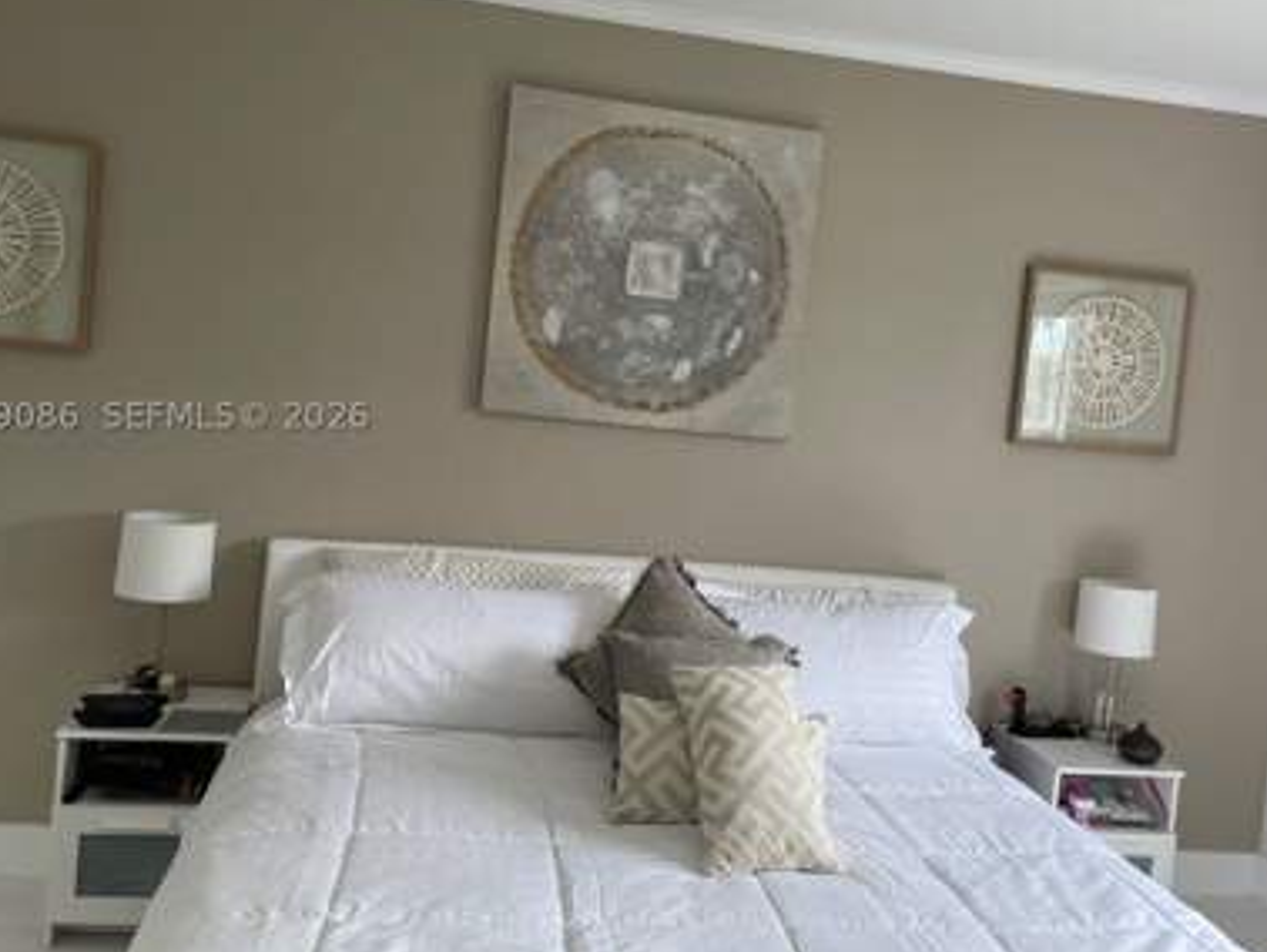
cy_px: 416
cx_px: 677
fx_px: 1209
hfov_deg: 55.3
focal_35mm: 33
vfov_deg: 42.9
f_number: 1.6
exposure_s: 1/120
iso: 40
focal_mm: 5.1
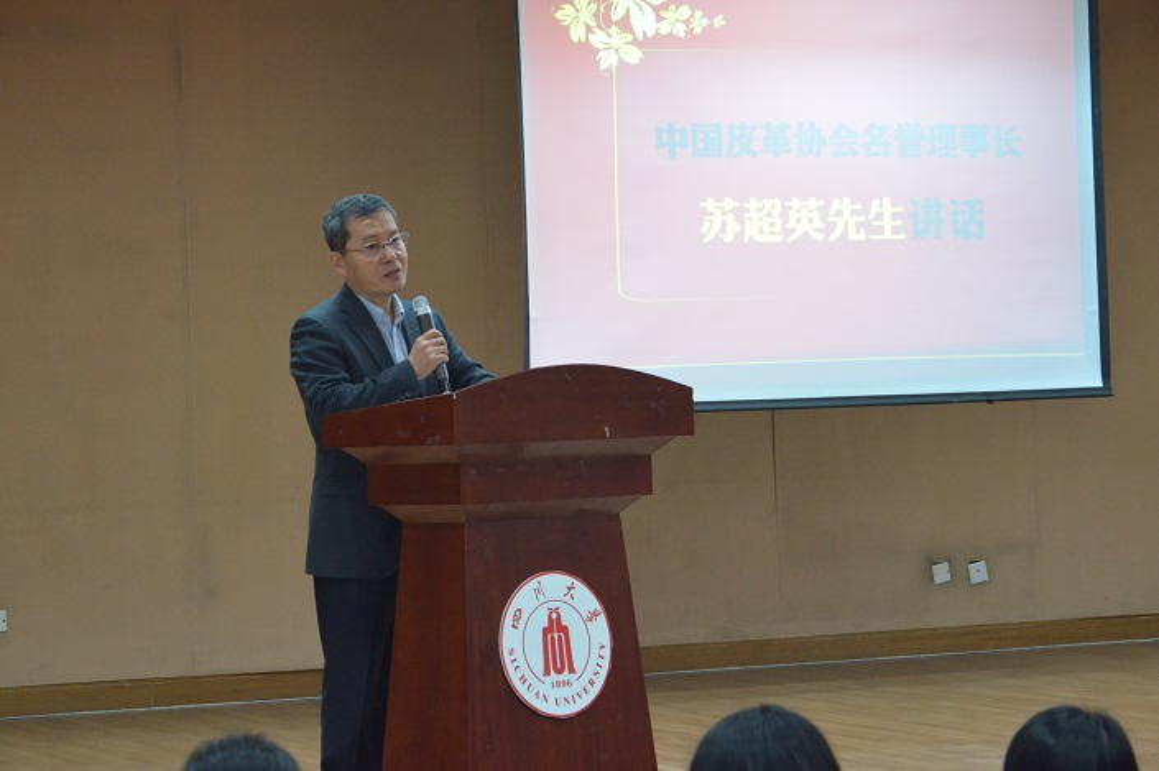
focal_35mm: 99
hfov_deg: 20.6
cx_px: 580
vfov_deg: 13.8
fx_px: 3185
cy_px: 386
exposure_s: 1/30
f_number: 5.3
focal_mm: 66
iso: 2800
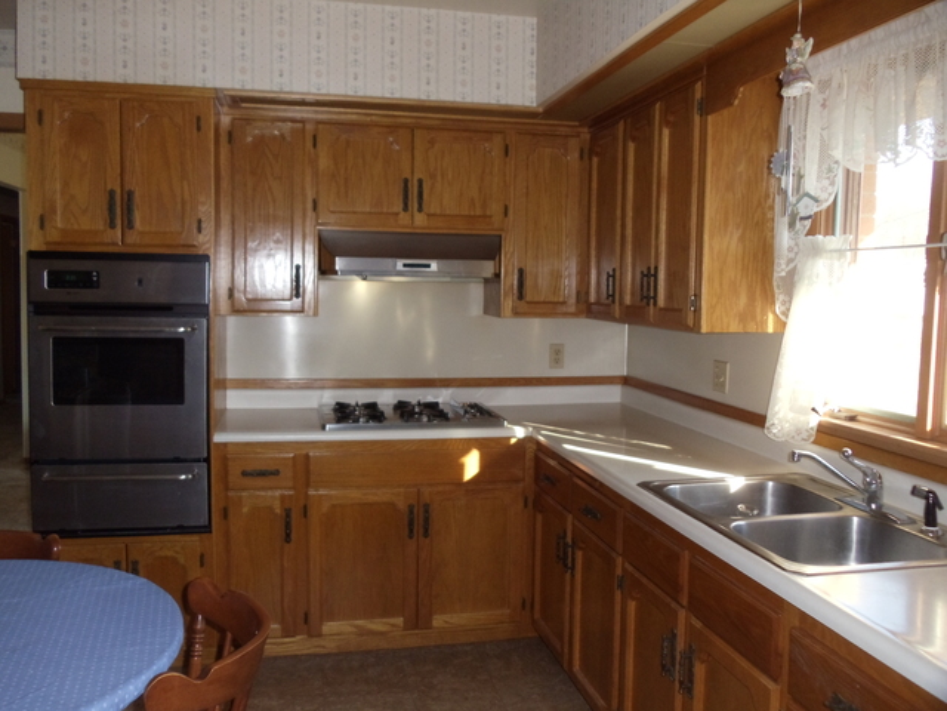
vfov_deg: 32.9
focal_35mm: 44
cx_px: 474
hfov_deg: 42.9
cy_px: 356
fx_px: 1204
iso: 200
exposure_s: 1/30
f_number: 3.5
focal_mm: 6
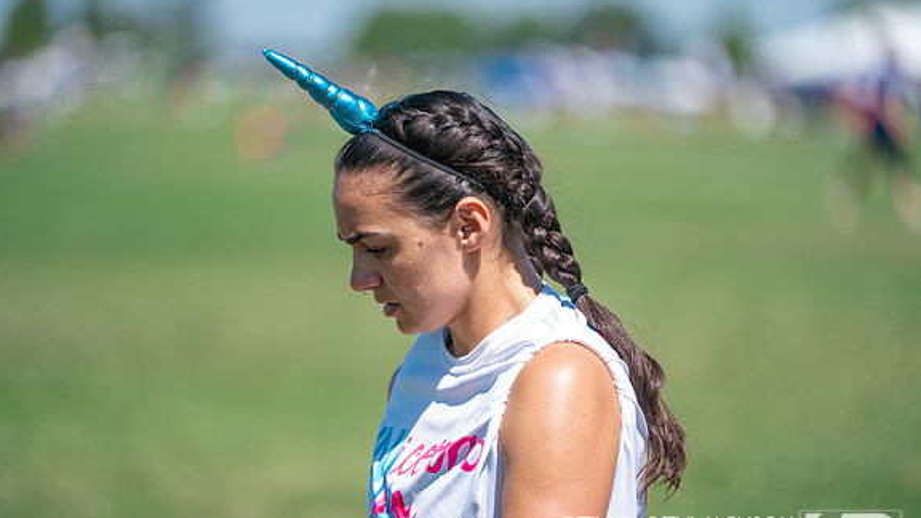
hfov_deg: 10.2
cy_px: 301
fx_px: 5153
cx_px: 459
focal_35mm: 211
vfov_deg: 5.8
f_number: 2.8
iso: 250
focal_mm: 200
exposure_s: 1/3200
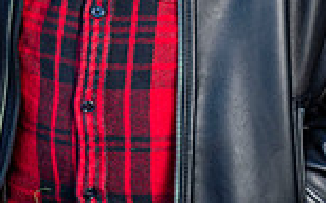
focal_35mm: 253
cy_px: -241
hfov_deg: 8.3
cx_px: 194
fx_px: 2246
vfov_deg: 5.1
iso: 200
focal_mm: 85
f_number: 4
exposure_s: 1/160
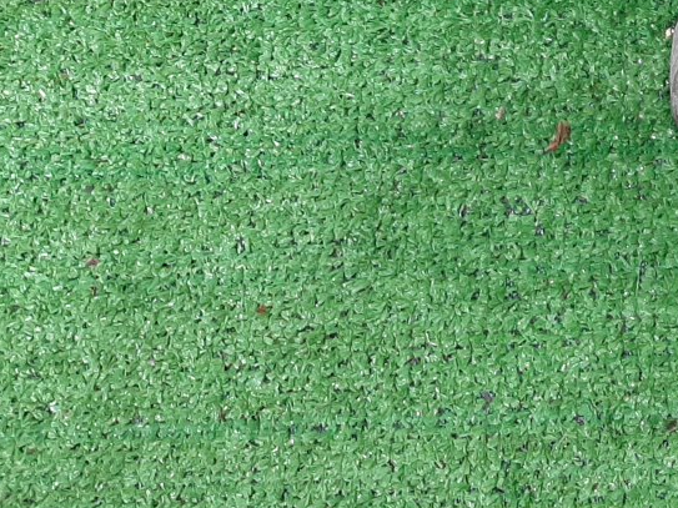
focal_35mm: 69
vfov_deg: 20.1
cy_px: -85
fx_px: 1351
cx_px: 814
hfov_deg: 25.3
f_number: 1.7
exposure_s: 1/50
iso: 143
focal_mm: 3.93
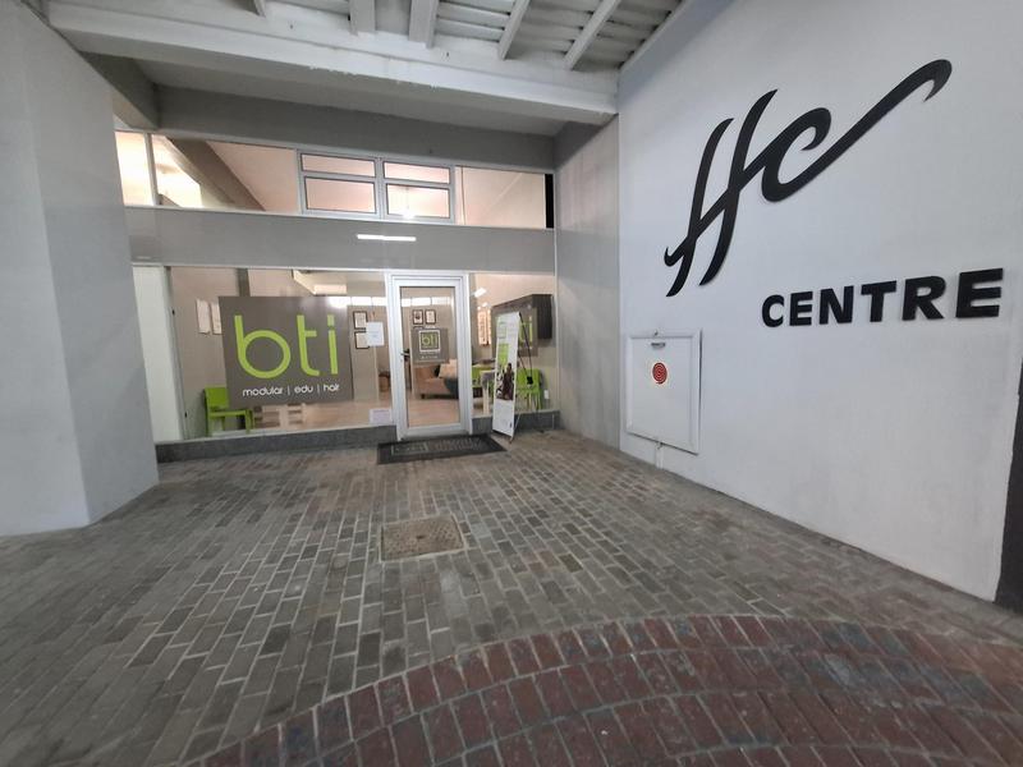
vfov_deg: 89.9
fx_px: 384
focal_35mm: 13
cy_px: 384
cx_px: 512
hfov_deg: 106.2
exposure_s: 1/25
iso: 320
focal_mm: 1.74
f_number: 2.2
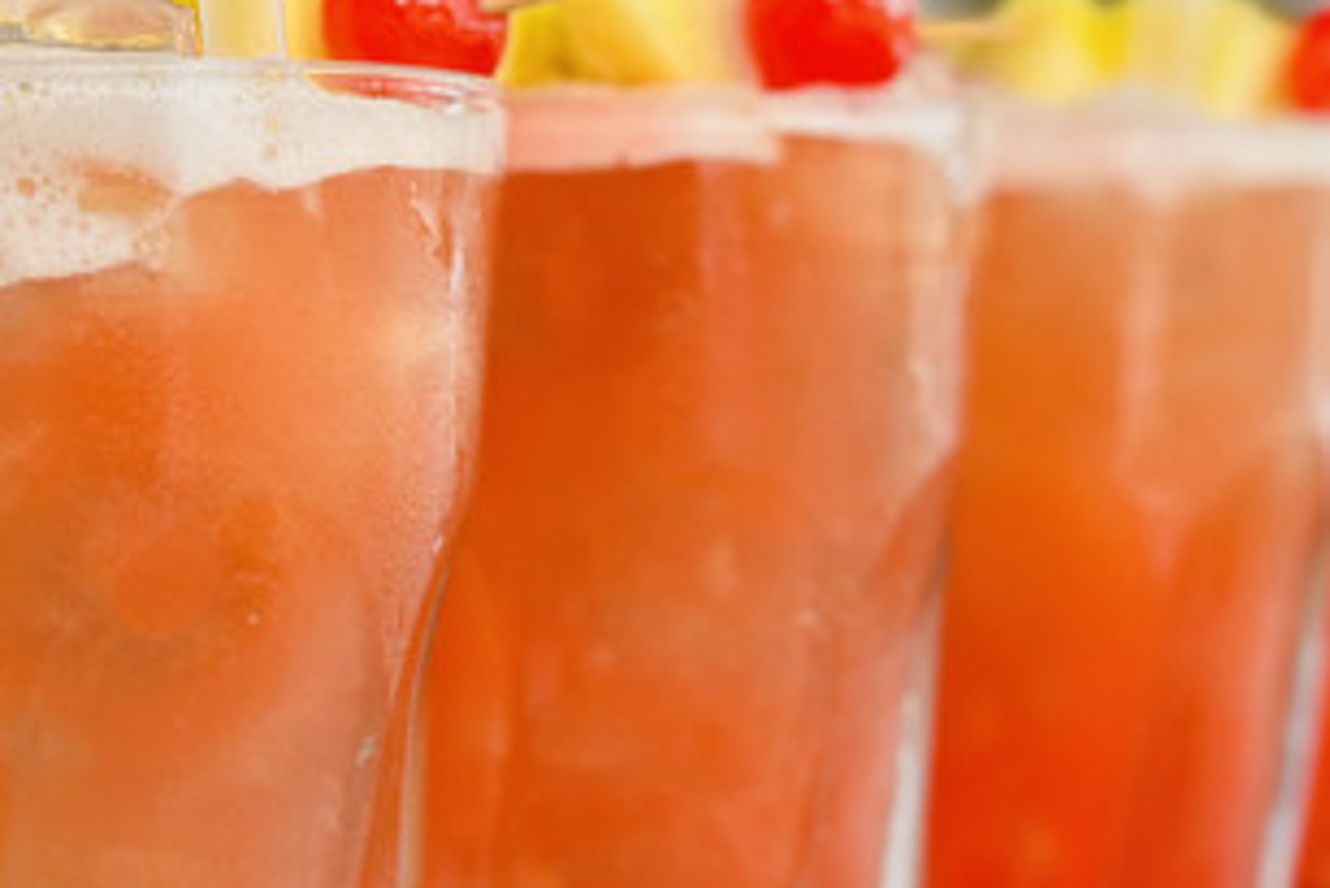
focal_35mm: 104
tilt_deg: -1.9
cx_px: 970
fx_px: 3844
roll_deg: +0.8
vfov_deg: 13.2
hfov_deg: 19.5
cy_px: 420
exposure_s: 1/349
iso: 80
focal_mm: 6.86
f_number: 1.78
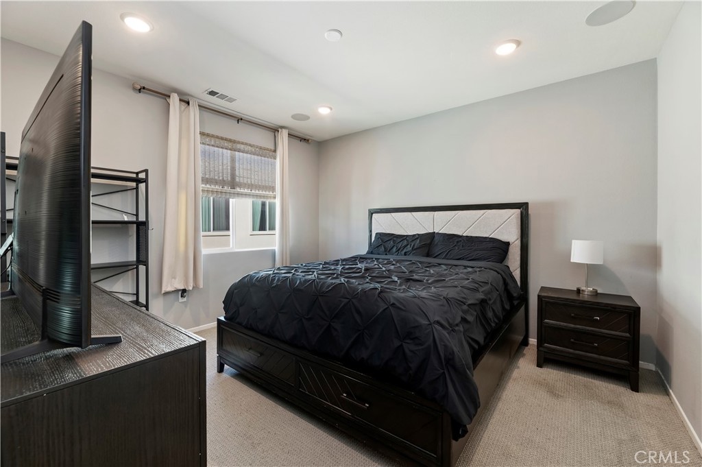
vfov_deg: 81.1
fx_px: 273
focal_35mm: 14
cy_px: 234
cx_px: 351
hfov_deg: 104.3
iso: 500
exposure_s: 1/4
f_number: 10
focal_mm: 14
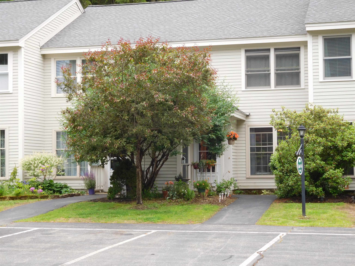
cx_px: 178
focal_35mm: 70
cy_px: 133
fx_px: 718
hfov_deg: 27.8
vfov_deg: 21.0
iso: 125
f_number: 4.5
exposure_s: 1/60
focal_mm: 12.5
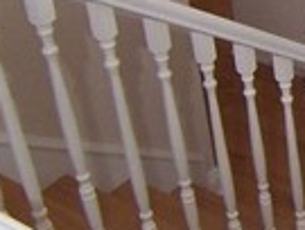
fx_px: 1378
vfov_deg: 9.5
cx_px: 495
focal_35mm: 156
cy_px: 27
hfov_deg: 11.9
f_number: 2.8
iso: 140
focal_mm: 5.5
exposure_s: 1/60
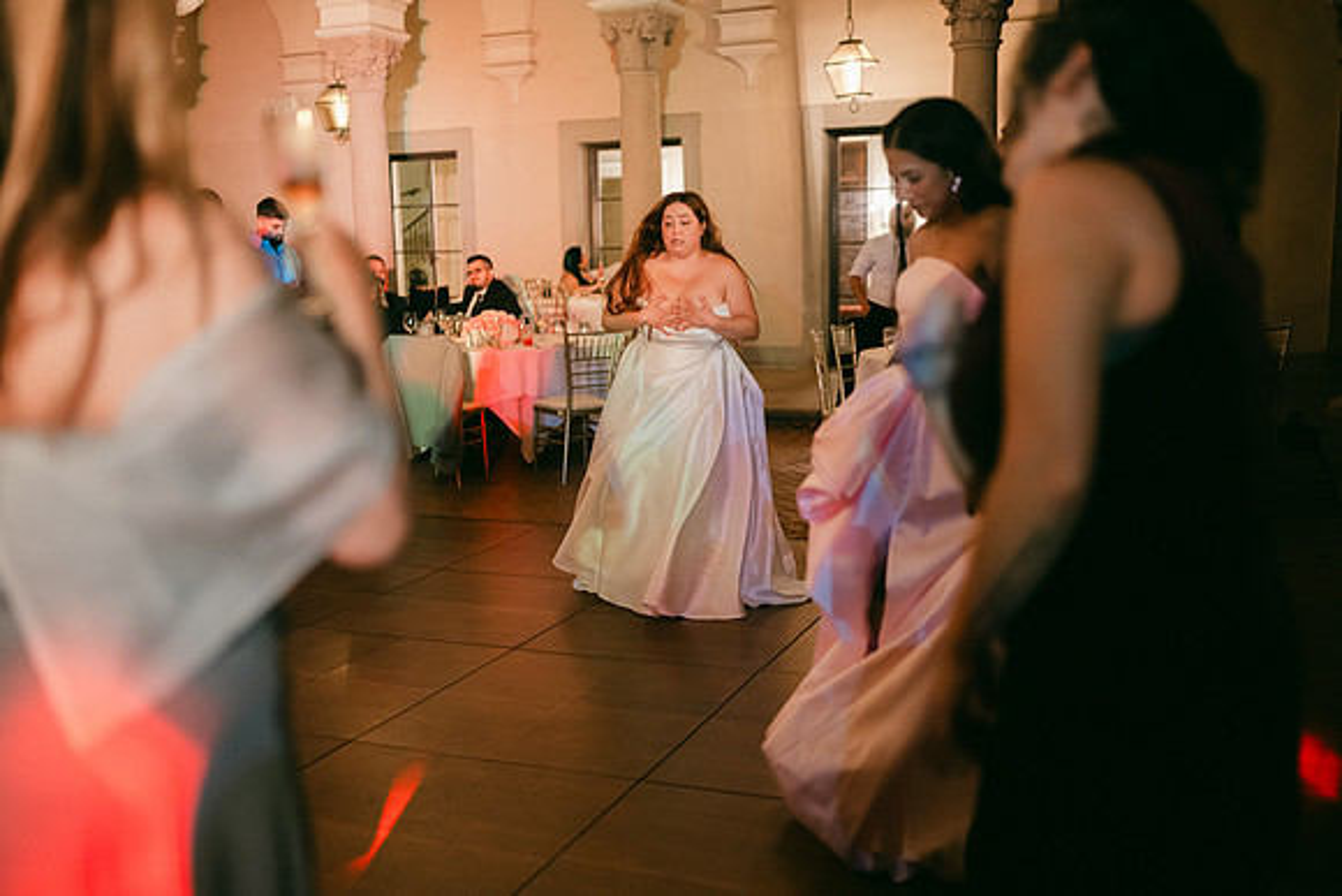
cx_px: 671
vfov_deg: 37.9
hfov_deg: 54.4
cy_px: 448
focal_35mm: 35
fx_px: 1305
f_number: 1.2
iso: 1100
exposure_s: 1/125
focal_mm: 35
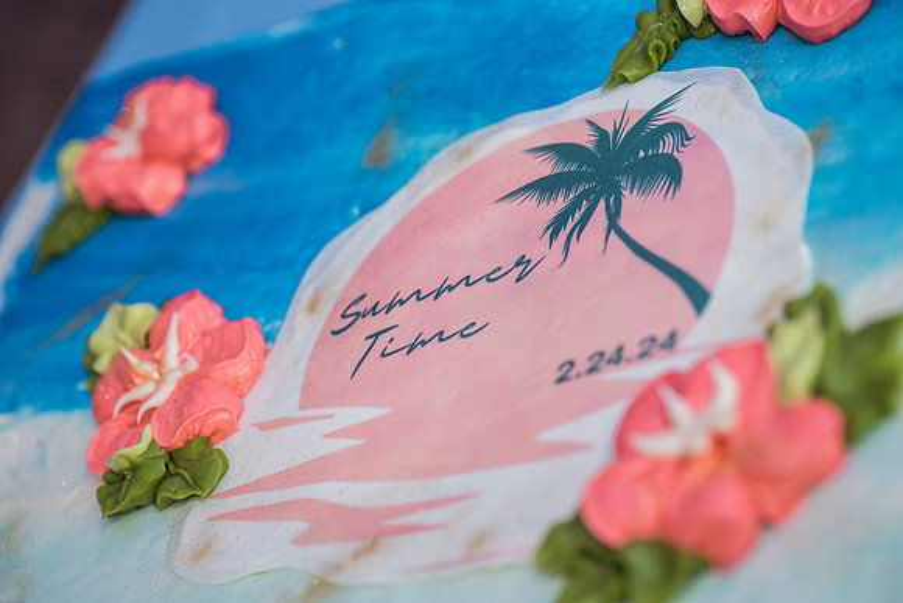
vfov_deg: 15.2
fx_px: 2258
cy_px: 302
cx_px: 452
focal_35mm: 90
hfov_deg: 22.6
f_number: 4
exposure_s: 1/100
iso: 1000
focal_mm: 90
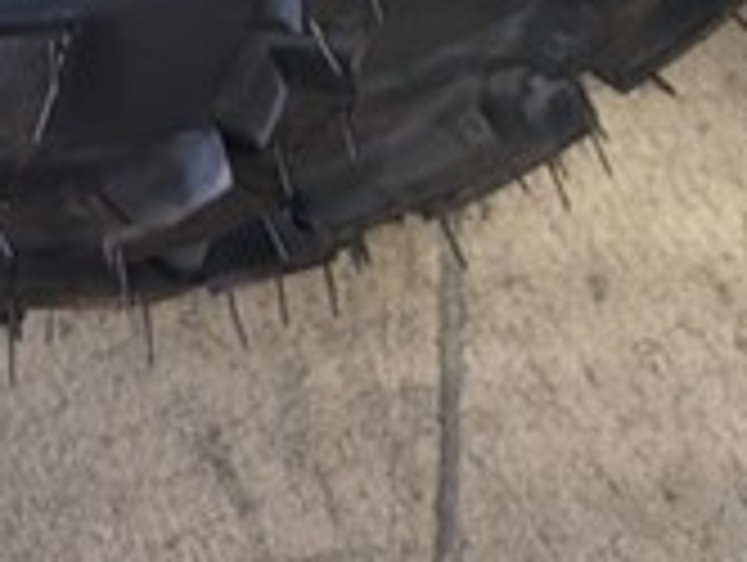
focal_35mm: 148
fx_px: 3198
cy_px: -1032
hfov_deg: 13.3
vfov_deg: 8.6
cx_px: 202
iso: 33
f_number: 1.68
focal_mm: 6.9
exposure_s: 1/24
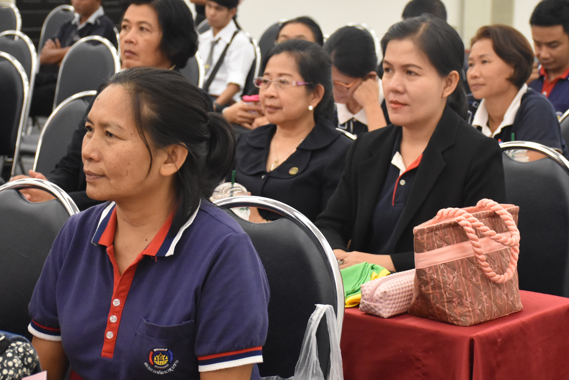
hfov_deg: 22.6
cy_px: 172
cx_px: 346
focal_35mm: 90
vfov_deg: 15.2
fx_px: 1422
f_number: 4.5
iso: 2800
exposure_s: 1/60
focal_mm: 40
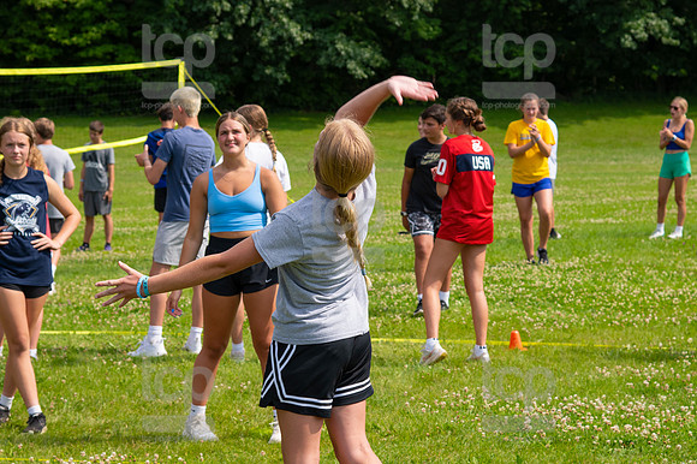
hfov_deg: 19.5
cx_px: 348
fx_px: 2032
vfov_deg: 13.0
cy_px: 232
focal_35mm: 105
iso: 200
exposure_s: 1/800
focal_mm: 70
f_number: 5.6
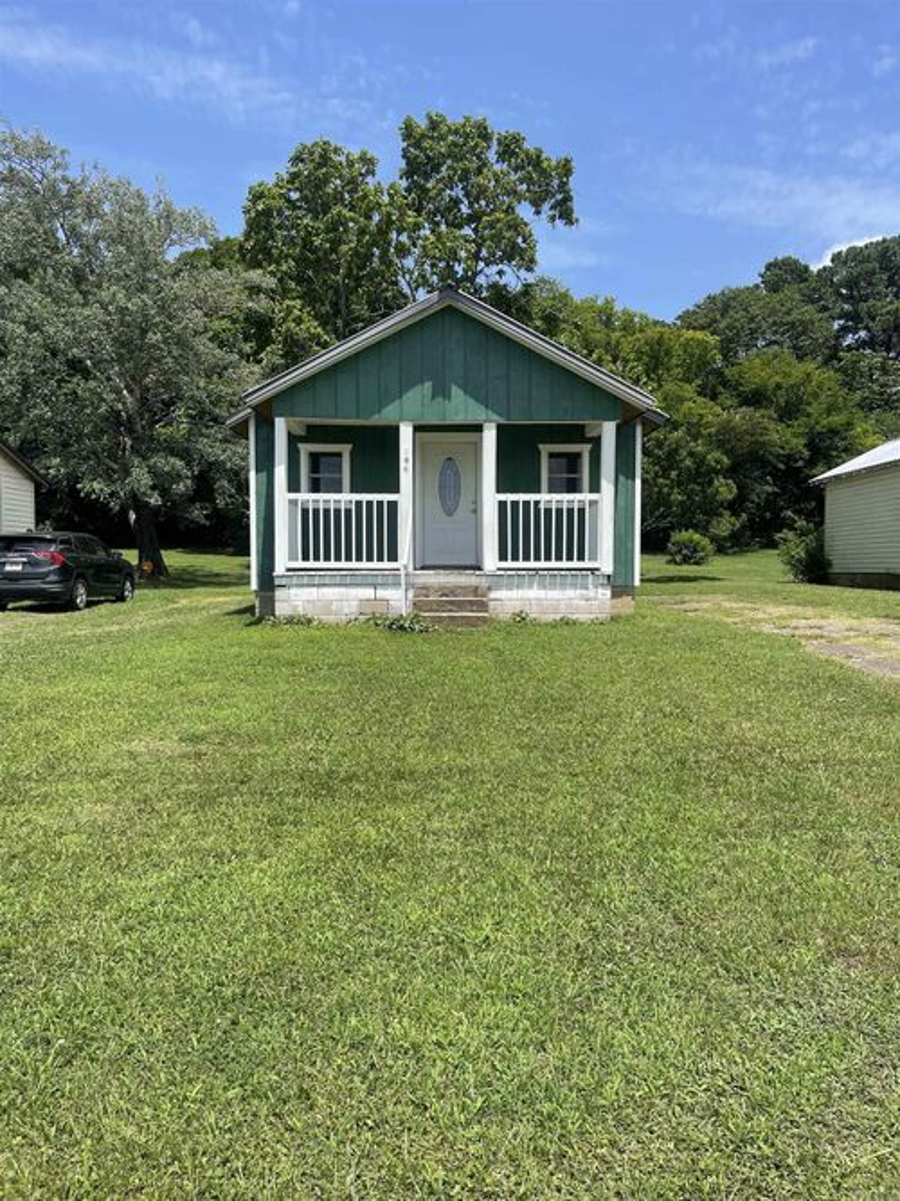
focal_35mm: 25
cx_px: 450
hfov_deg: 54.9
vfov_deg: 69.4
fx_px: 867
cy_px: 600
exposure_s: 1/2717
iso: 32
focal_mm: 5.1
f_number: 1.6
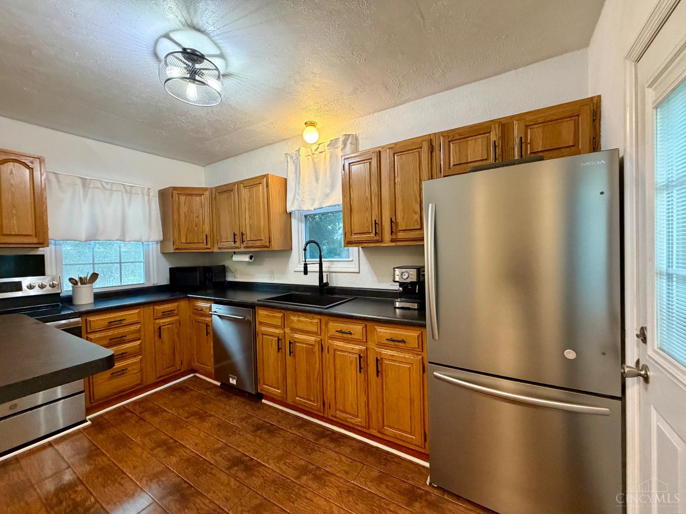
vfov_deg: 85.7
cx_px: 343
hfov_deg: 102.1
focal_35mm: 14
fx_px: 277
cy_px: 257
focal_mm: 2.22
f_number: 2.2
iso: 320
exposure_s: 1/60
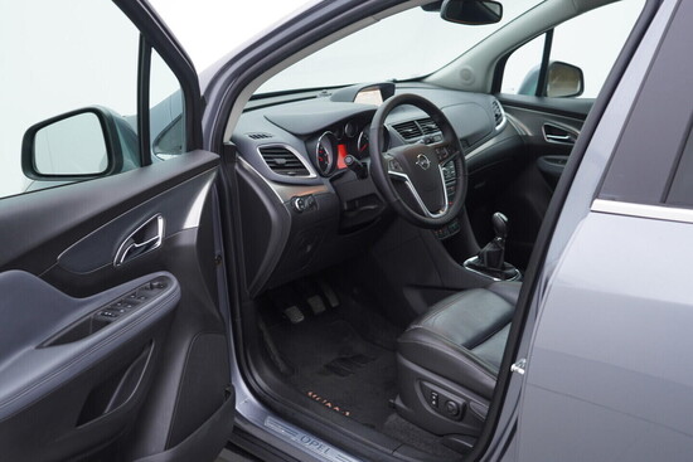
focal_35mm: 36
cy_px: 231
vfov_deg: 36.9
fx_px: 693
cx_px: 346
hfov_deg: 53.1
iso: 125
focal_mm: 24
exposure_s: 1/50
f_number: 3.2
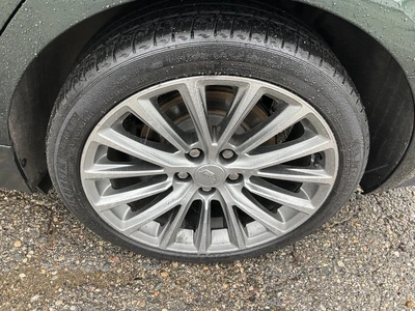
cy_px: 156
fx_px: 348
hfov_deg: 61.7
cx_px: 208
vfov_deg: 48.2
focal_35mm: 29
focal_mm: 3
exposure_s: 1/122
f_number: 1.8
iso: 32
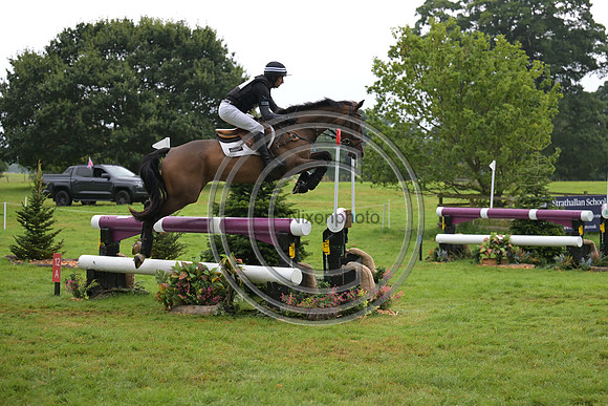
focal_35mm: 70
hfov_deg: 28.8
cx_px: 304
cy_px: 203
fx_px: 1182
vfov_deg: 19.5
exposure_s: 1/1250
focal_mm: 70
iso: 1250
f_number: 3.2
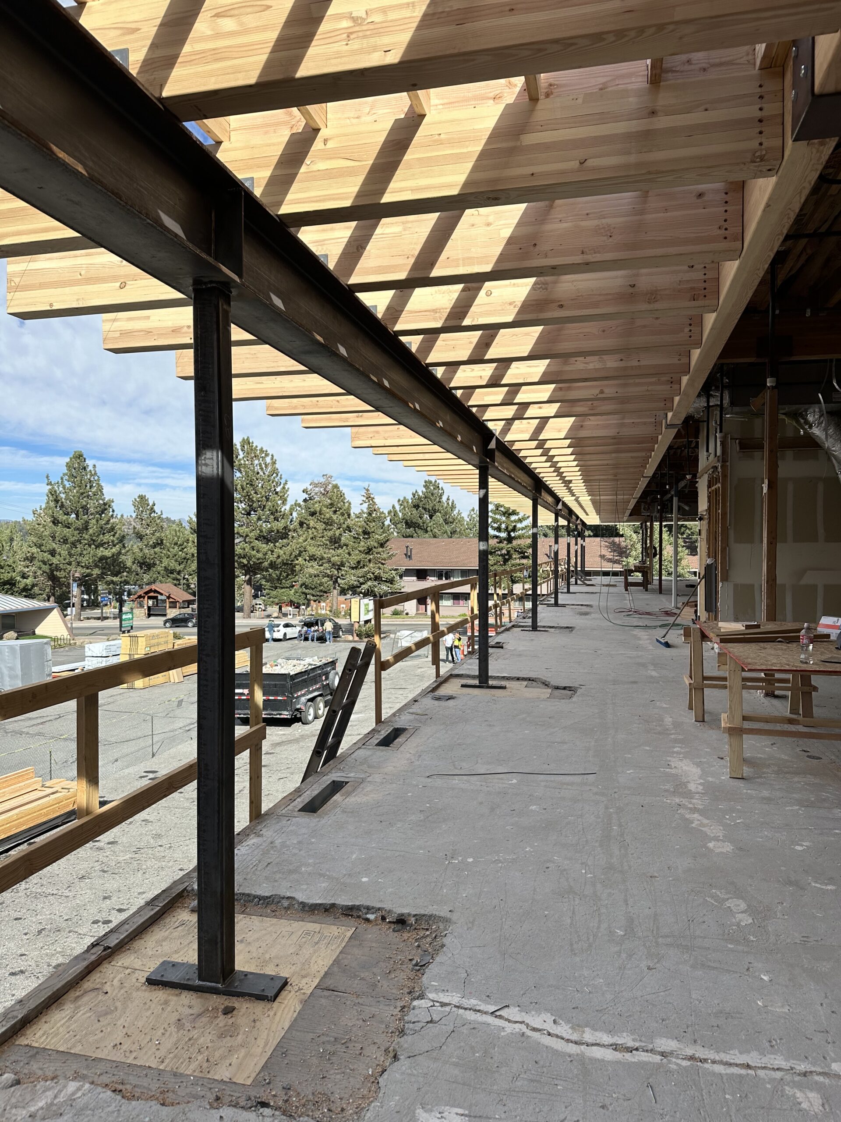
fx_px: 777
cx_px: 420
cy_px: 561
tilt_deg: -0.8
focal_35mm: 24
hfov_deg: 56.8
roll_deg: -0.5
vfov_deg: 71.6
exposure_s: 1/3247
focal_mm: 6.86
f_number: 1.78
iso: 80
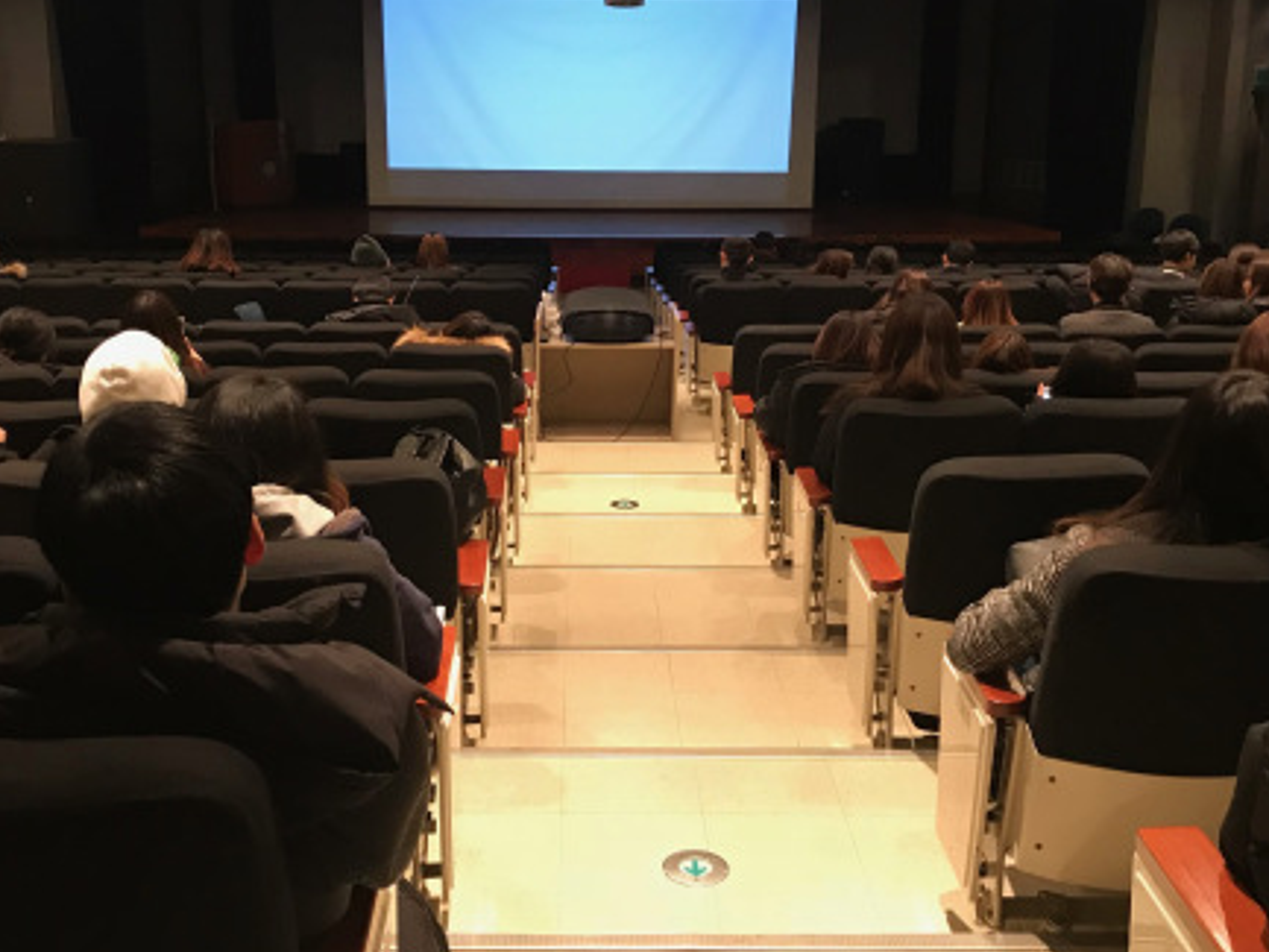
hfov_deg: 44.8
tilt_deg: -14.2
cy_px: 406
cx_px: 595
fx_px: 1540
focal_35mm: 42
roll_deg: +0.2
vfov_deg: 34.3
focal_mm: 3.99
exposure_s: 1/13
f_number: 1.8
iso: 100
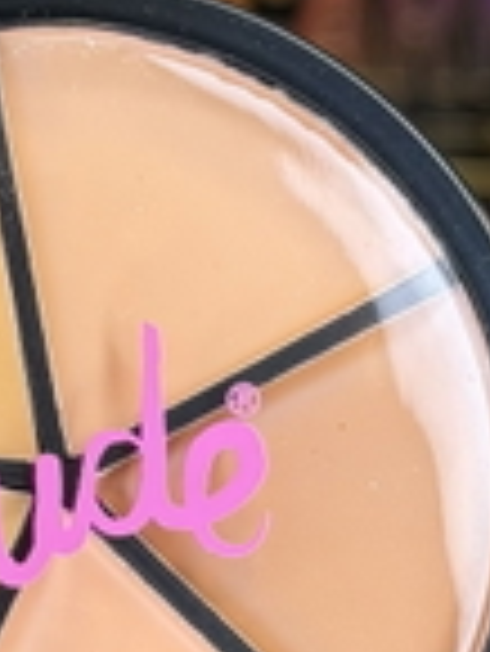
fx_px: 3317
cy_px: 492
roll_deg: -1.7
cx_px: 31
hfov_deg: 8.4
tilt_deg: -8.8
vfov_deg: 11.2
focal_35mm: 176
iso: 64
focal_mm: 6.76
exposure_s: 1/118
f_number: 1.78
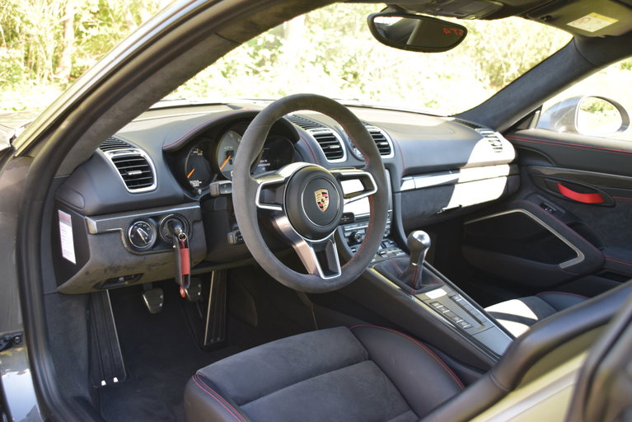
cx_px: 316
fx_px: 632
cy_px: 211
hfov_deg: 53.1
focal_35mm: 36
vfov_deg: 36.9
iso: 800
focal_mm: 24
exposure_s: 1/160
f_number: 4.5
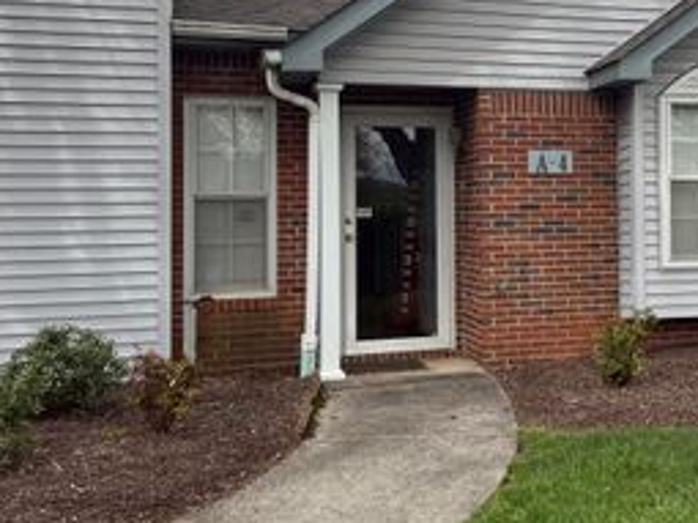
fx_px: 947
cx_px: 523
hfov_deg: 39.4
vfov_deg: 30.6
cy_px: 171
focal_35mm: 47
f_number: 1.78
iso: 80
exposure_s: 1/3145
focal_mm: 6.76
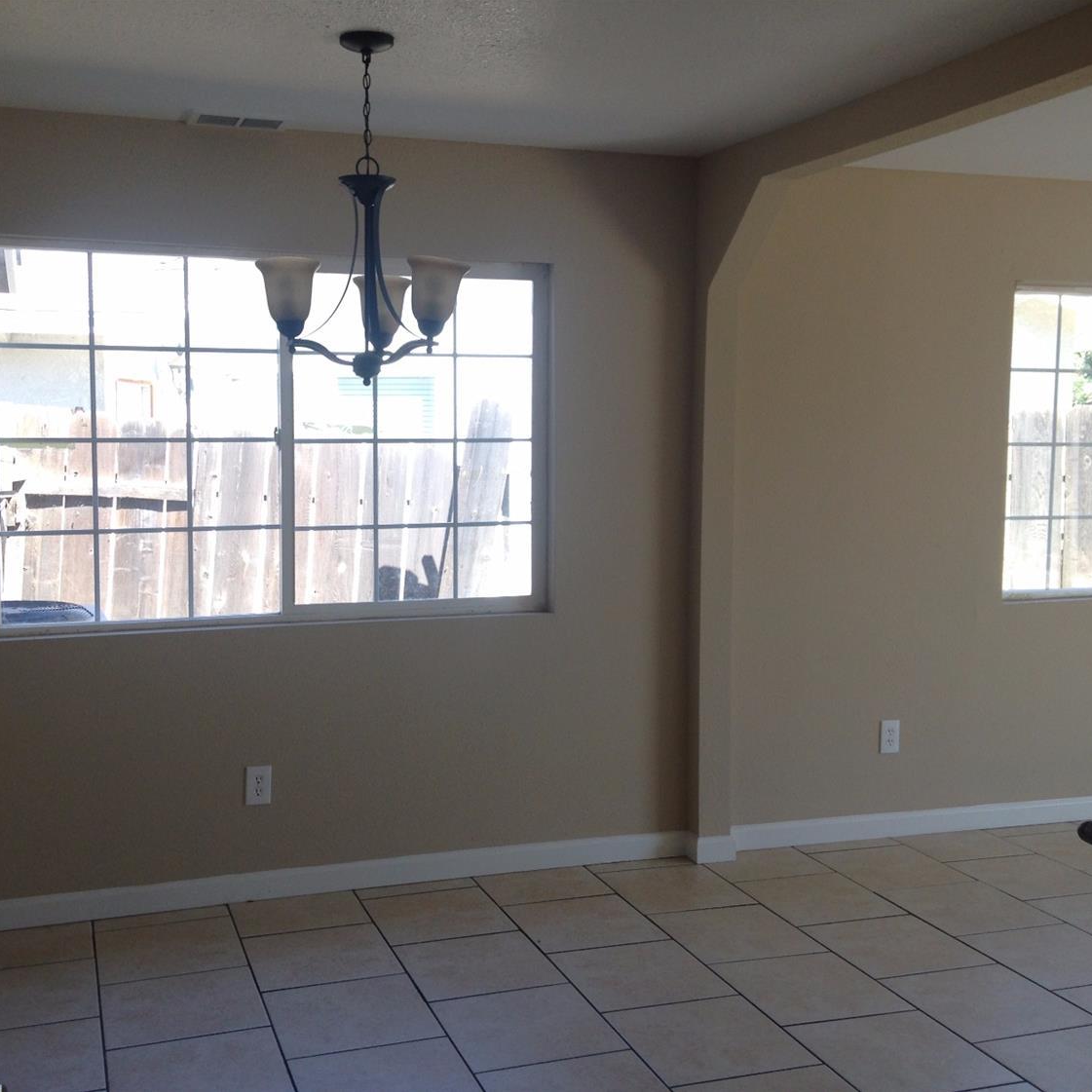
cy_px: 546
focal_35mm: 39
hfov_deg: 42.8
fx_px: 1392
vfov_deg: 42.8
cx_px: 477
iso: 50
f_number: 2.4
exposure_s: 1/128
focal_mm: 4.12
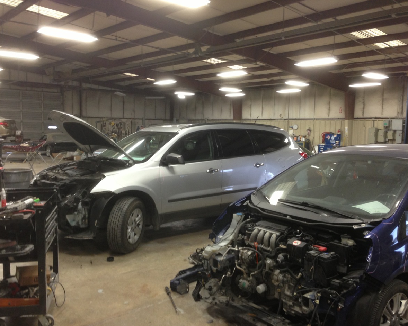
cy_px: 165
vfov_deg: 42.2
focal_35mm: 35
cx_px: 200
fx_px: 423
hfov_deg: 51.5
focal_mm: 4.13
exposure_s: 1/20
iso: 100
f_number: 2.4
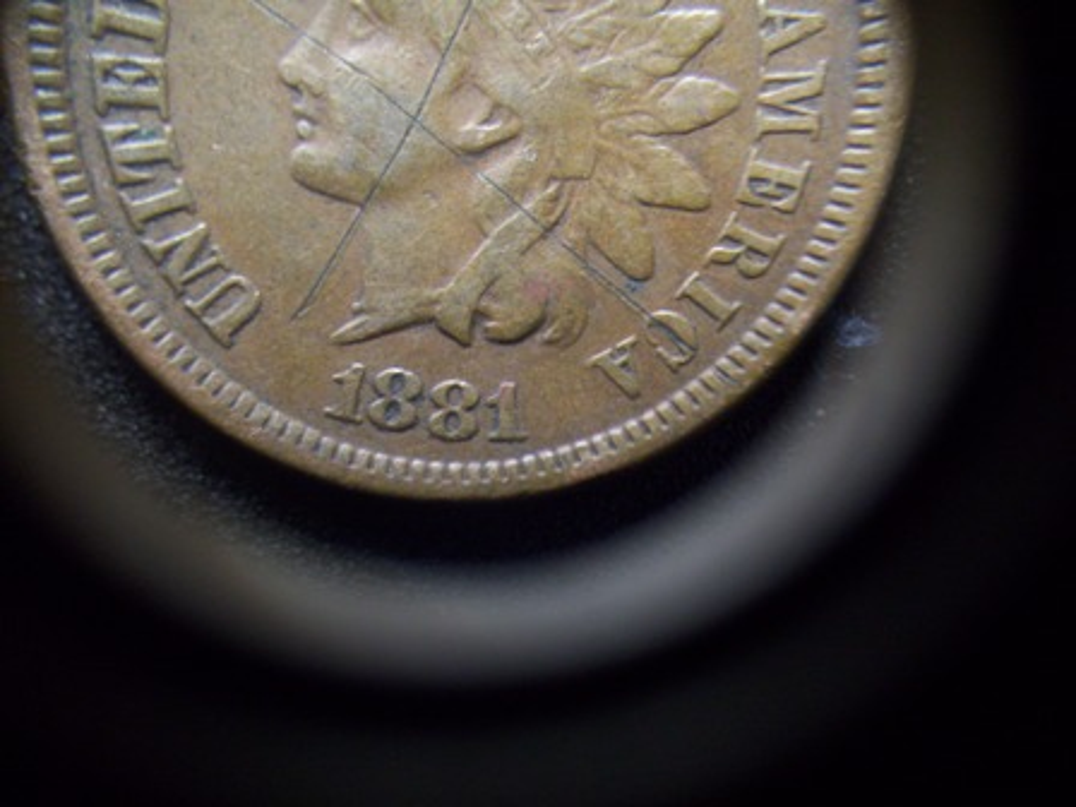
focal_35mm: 34
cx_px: 538
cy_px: 404
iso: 160
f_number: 2.9
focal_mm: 5.7
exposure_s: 1/8
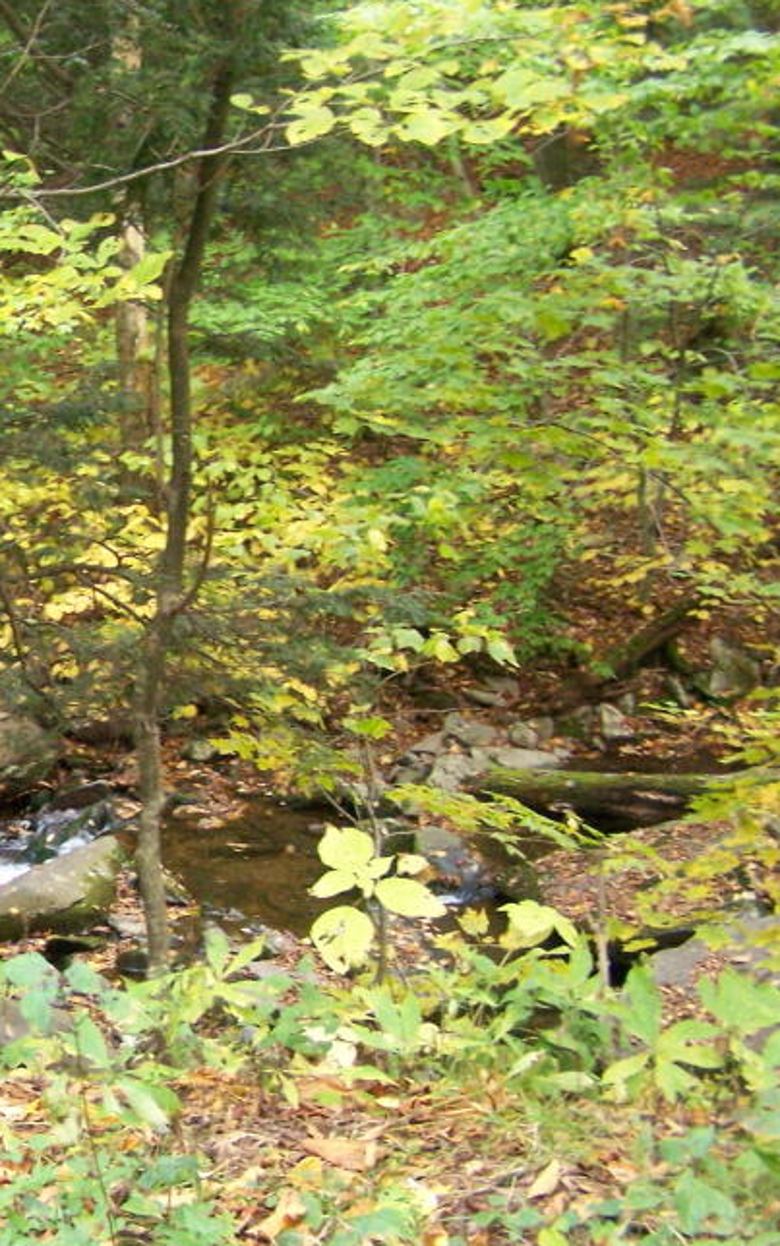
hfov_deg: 19.1
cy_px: 660
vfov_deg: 32.0
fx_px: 2175
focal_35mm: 64
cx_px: -174
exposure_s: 1/50
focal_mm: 6.3
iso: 400
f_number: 2.8
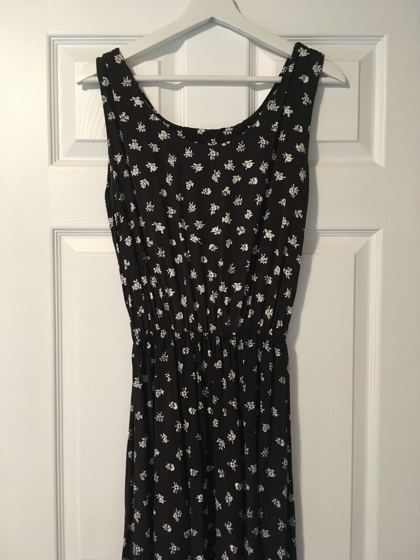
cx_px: 210
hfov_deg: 48.2
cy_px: 280
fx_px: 469
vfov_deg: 61.7
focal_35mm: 29
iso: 200
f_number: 2.2
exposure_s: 1/30
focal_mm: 4.15
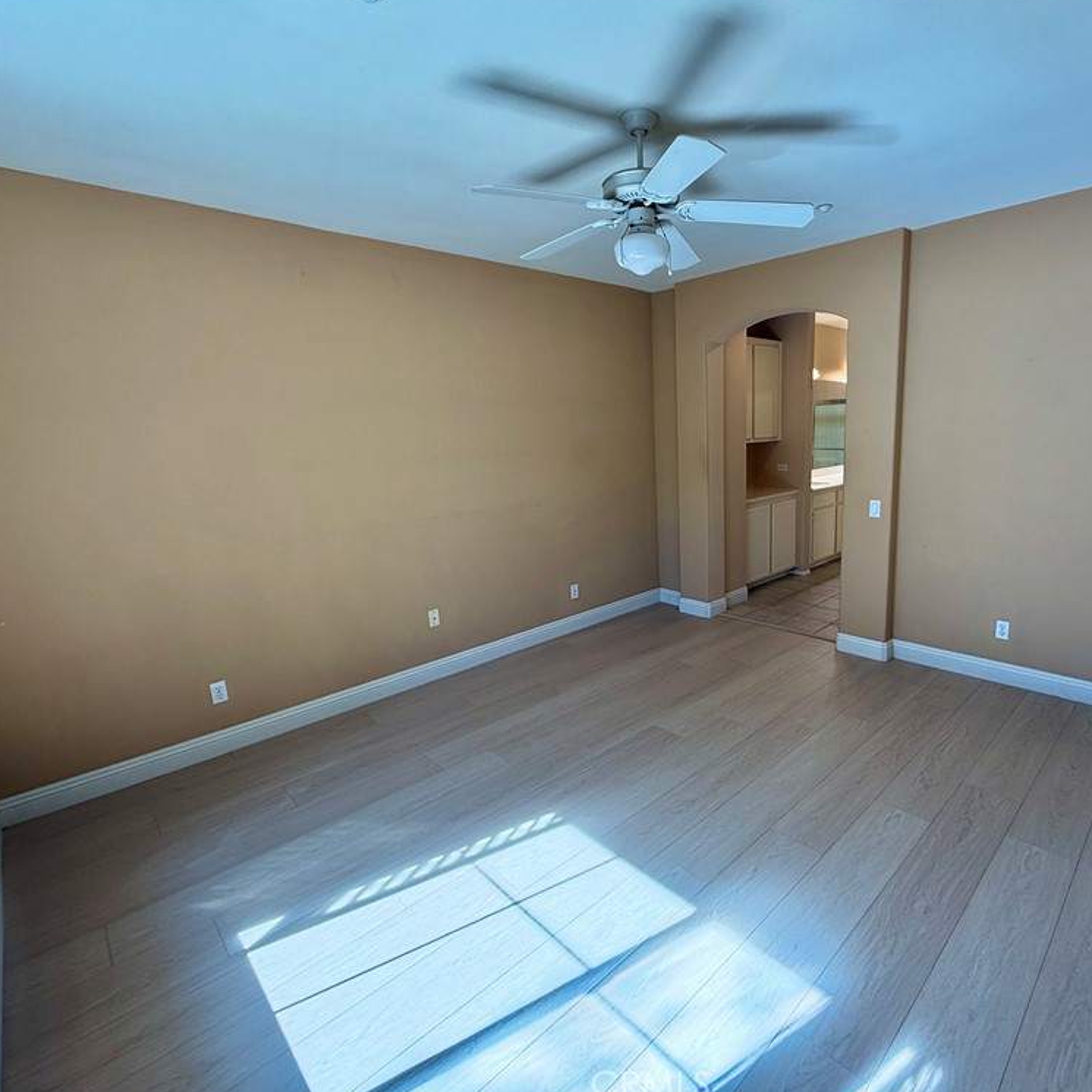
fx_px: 607
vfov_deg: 84.0
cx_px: 649
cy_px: 542
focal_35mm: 17
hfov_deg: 83.1
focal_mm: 2.22
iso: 100
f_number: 2.2
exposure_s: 1/99
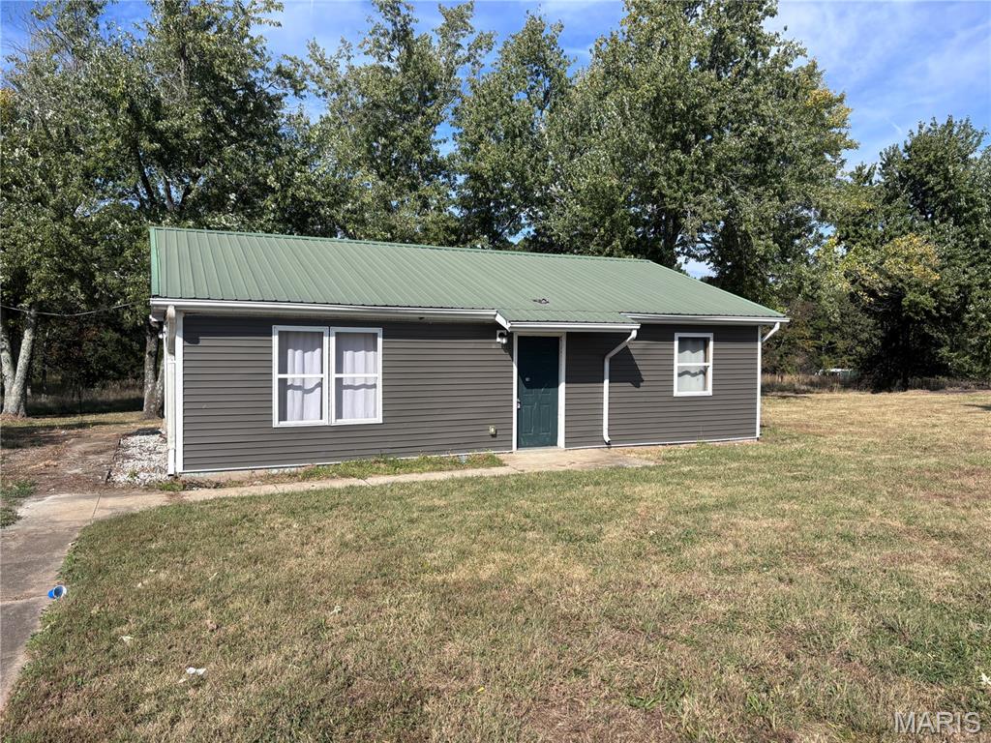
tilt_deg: -3.2
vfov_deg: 53.1
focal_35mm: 26
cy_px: 372
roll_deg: -0.1
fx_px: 744
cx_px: 496
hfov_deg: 67.3
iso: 50
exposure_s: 1/3650
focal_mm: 5.96
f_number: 1.6
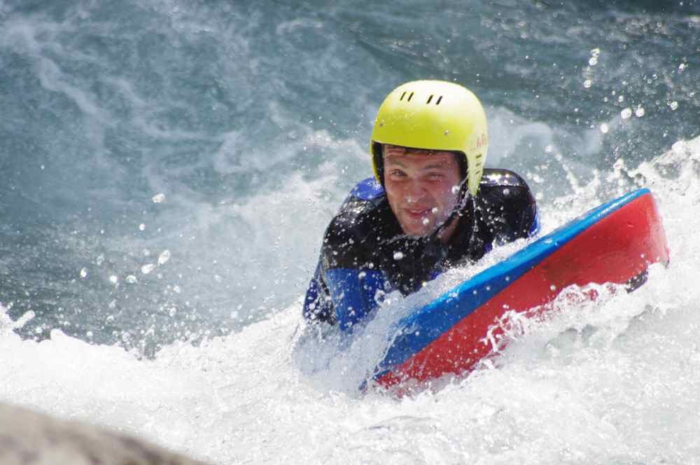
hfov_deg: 4.6
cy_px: 232
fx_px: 8739
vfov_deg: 3.0
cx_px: 350
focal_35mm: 450
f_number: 5.6
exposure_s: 1/800
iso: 400
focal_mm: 300
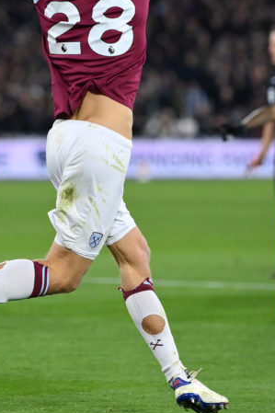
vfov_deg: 5.3
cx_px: 76
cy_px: 120
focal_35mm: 388
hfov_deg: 3.5
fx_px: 4449
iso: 1600
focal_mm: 170
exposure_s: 1/2000
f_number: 2.8
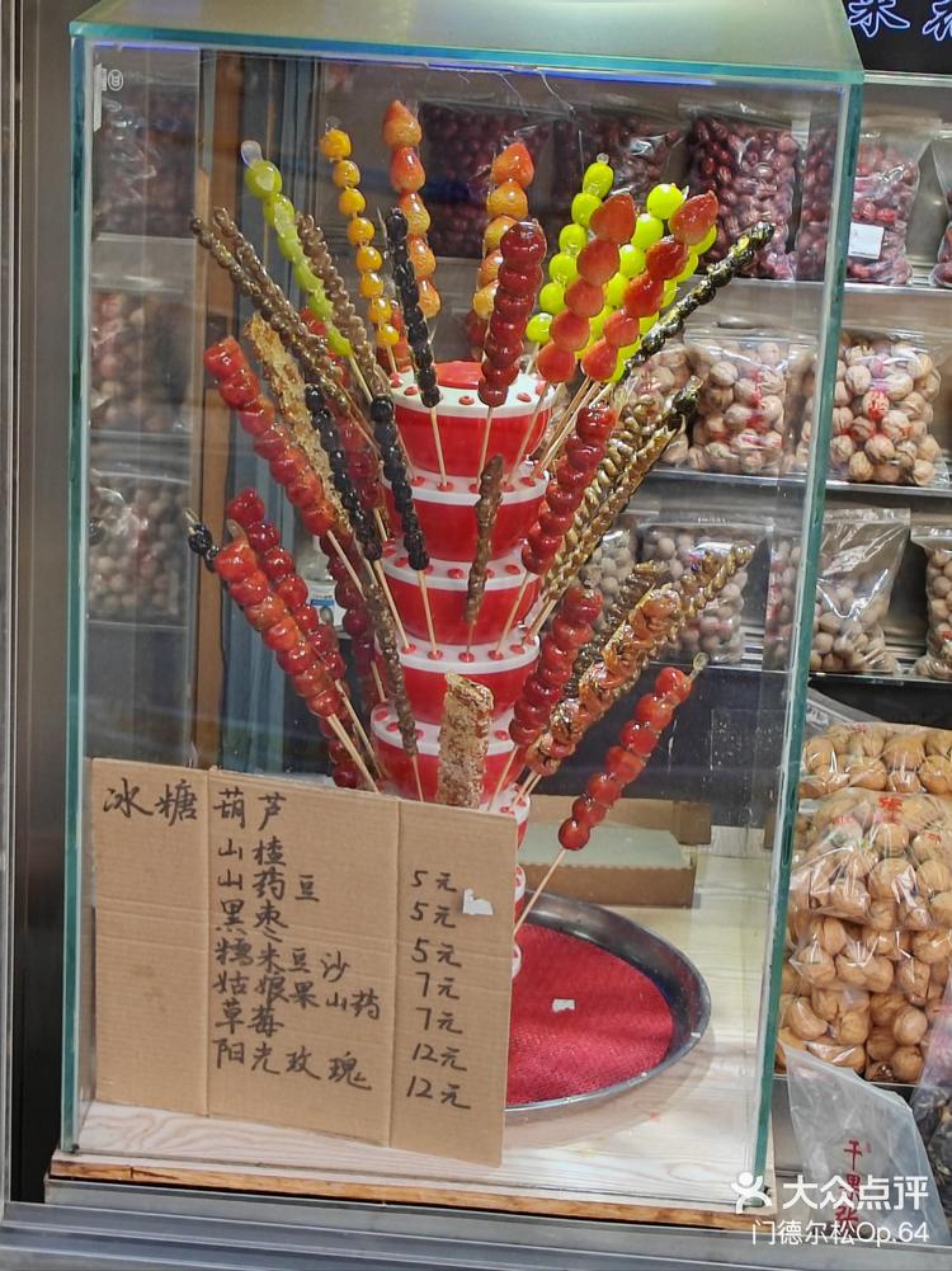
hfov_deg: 17.4
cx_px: 476
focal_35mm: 85
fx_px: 3119
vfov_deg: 23.0
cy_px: 636
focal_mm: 5.52
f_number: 1.9
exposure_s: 1/100
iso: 100
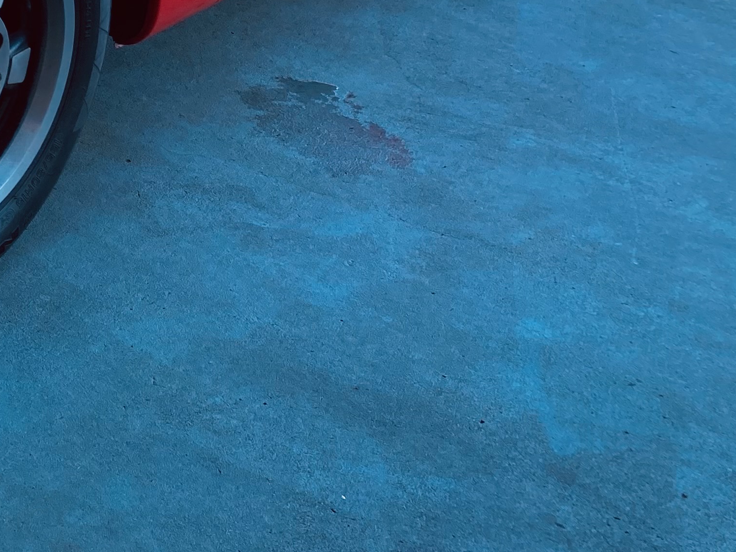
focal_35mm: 69
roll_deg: -0.2
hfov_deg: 24.8
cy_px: -85
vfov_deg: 20.2
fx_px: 1467
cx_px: -200
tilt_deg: -20.3
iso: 32
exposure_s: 1/302
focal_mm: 4.25
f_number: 1.8
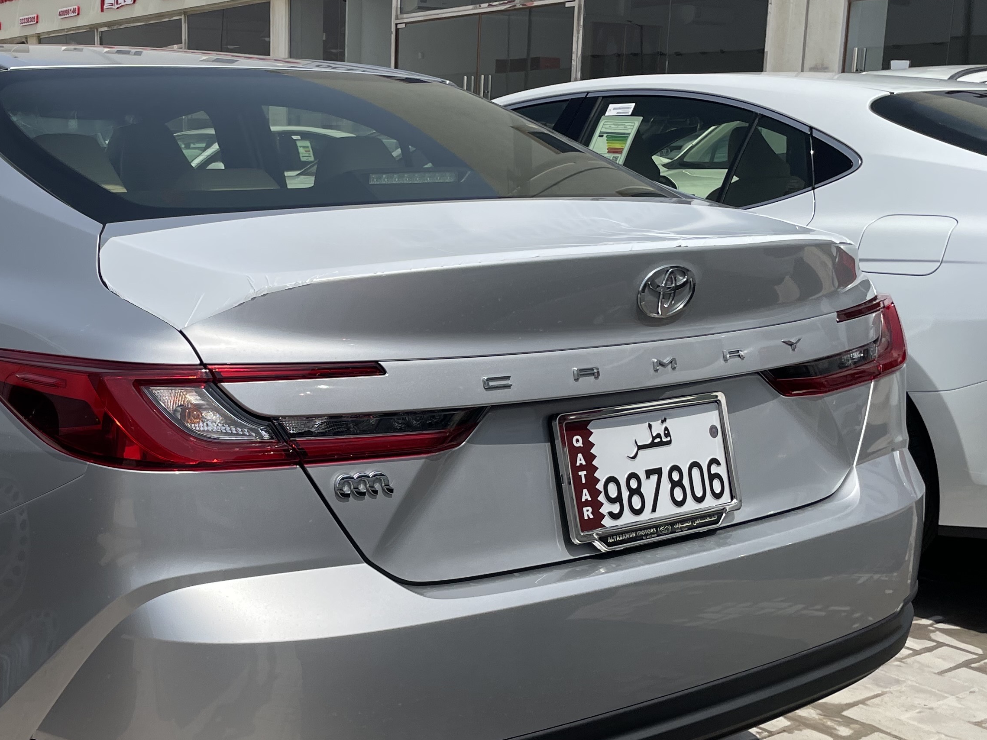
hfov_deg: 39.8
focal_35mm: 46
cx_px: 219
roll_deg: +1.4
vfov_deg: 31.5
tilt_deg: -11.7
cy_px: 406
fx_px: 1312
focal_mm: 4.2
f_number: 1.6
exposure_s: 1/5814
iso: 32
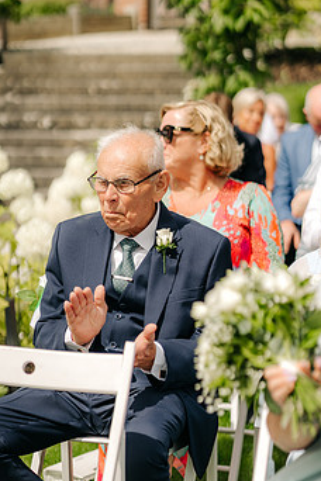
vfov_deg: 18.3
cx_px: 142
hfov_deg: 12.2
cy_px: 267
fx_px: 1498
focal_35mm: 112
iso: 100
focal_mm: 85
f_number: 2.2
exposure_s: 1/6400
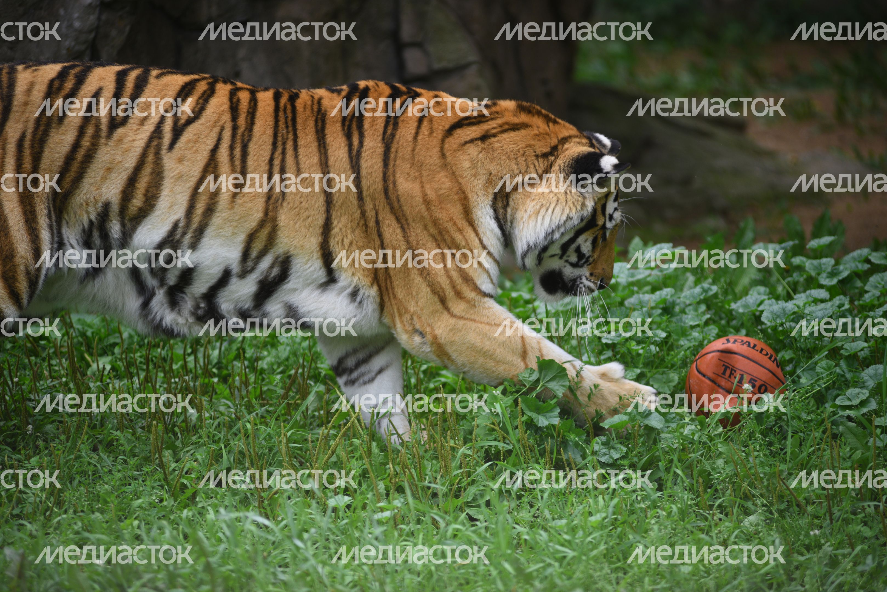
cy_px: 296
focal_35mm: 200
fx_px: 4929
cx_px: 444
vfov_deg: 6.9
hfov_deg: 10.3
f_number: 2.8
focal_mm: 200
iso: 200
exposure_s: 1/800
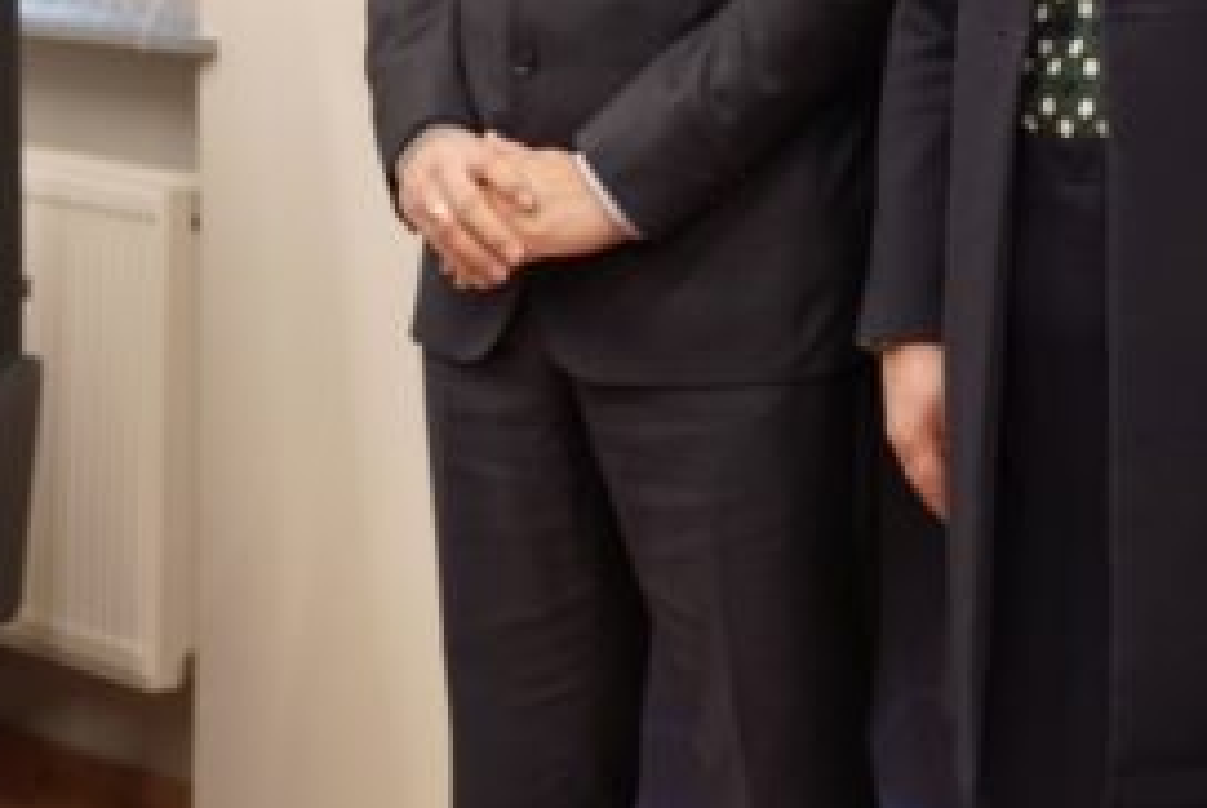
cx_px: 1491
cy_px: -144
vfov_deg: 9.6
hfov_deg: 14.1
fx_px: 4732
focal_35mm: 141
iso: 2000
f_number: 4
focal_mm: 50
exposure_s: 1/160
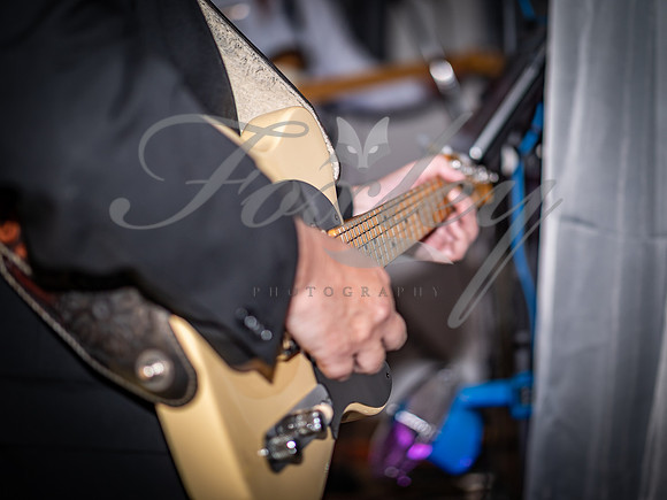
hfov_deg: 22.8
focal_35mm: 86
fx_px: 1657
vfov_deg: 17.2
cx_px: 334
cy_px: 250
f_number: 1.2
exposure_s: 1/250
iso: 100
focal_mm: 43
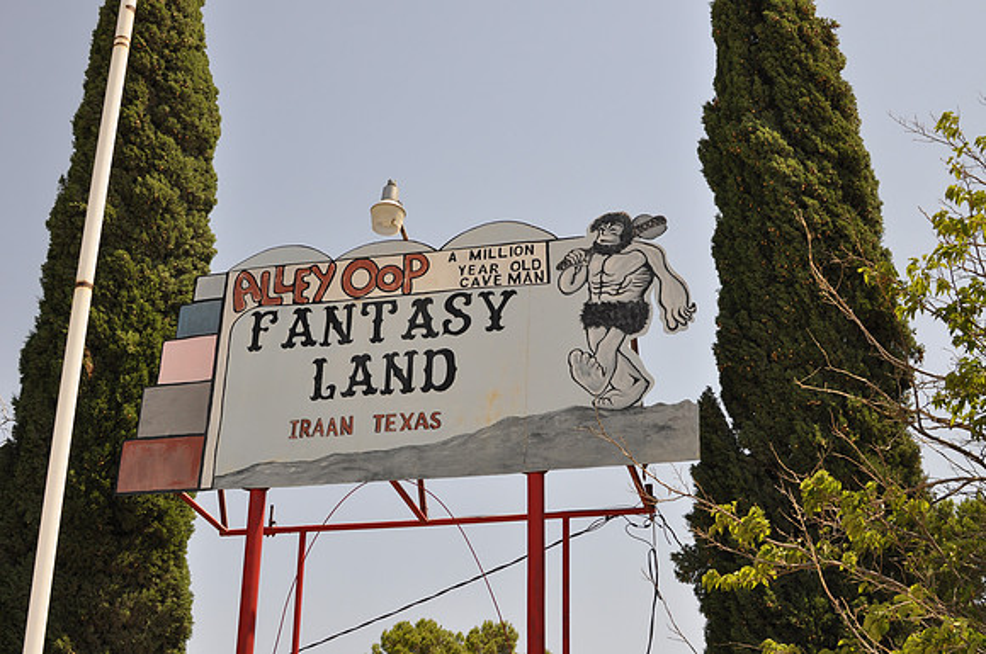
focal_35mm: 52
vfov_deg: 25.7
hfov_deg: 37.9
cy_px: 327
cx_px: 493
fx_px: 1436
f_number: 7.1
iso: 200
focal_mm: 35
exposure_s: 1/200
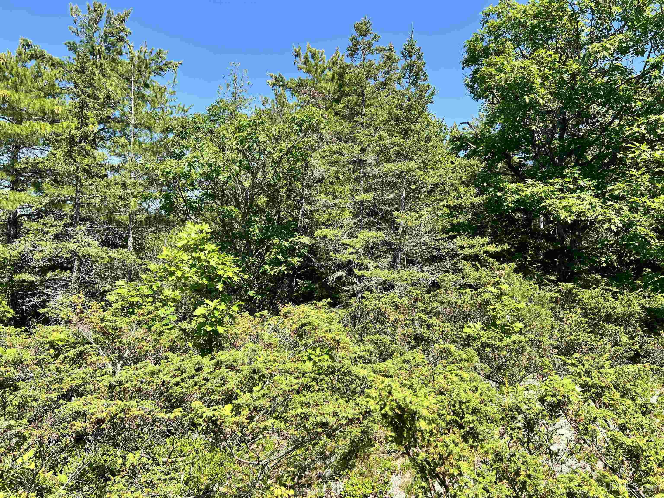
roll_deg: -2.2
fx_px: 499
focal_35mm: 26
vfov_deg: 53.1
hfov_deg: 67.3
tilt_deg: -0.7
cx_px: 332
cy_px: 249
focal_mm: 5.7
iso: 50
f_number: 1.5
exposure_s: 1/1779
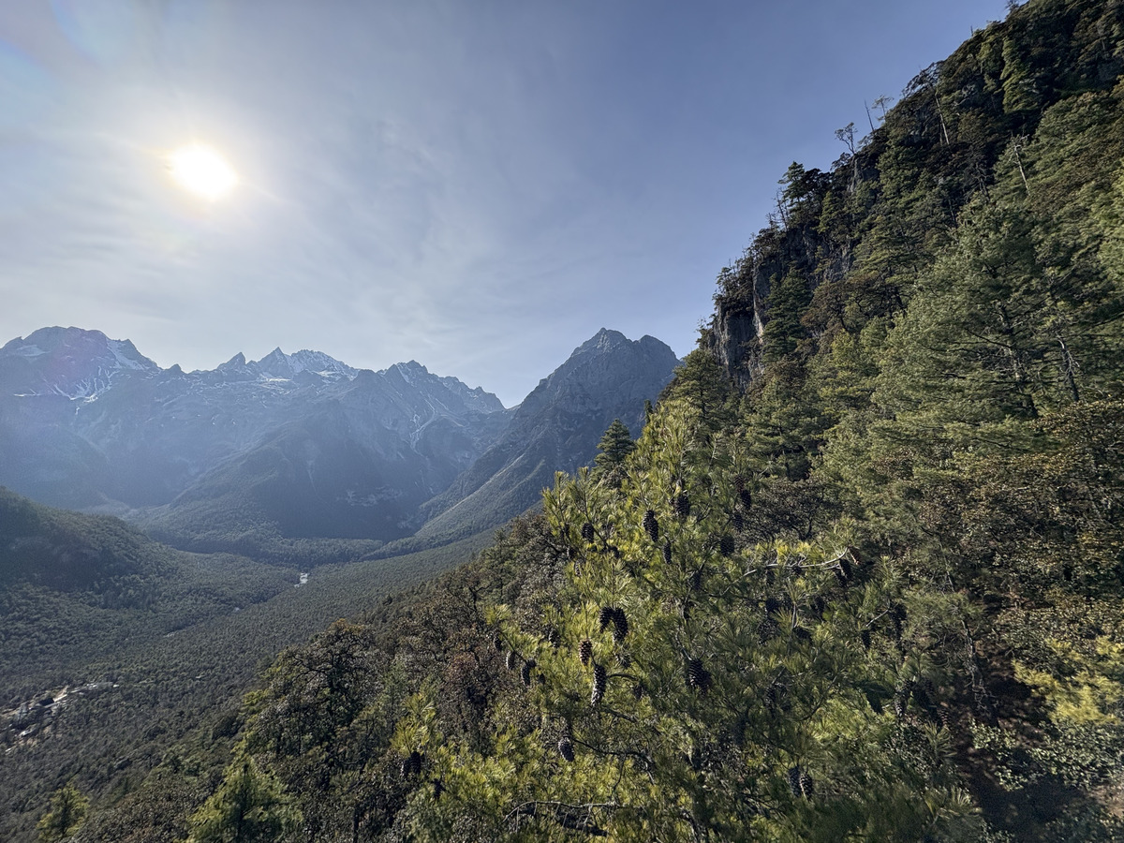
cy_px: 422
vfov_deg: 85.7
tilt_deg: +13.7
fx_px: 455
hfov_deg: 102.1
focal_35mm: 14
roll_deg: +0.1
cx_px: 562
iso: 50
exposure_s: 1/2494
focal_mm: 2.22
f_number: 2.2
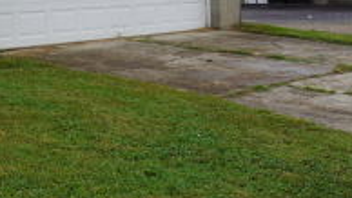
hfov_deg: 21.1
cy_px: -42
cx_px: -22
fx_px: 905
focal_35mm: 97
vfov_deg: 12.2
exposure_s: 1/125
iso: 100
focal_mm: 16
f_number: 8
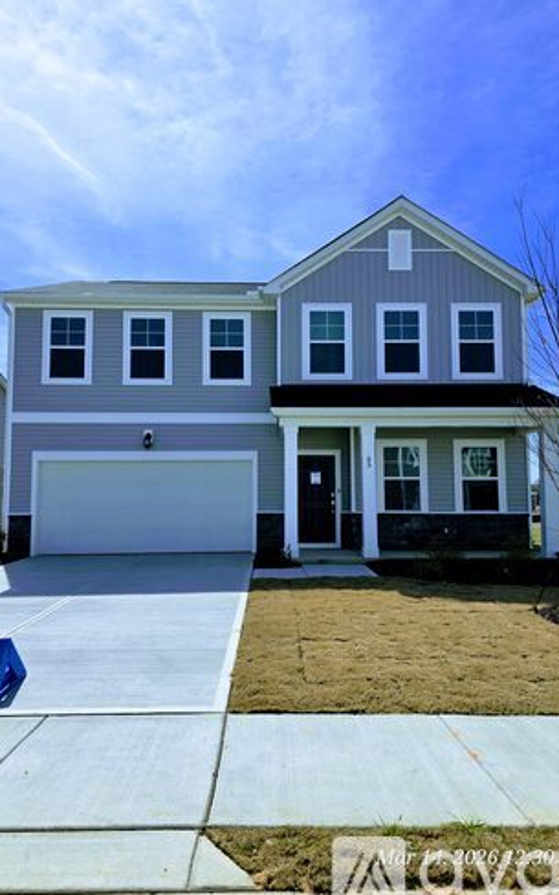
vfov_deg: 72.5
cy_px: 451
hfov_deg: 49.3
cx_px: 285
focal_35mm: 25
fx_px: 609
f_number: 1.7
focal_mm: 6.3
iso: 50
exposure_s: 1/7944
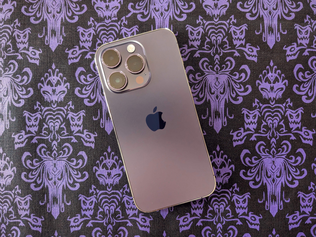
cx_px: 158
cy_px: 118
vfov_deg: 56.8
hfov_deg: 71.6
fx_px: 219
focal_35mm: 24
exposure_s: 1/23.8
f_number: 1.7
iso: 1117
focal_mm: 4.53
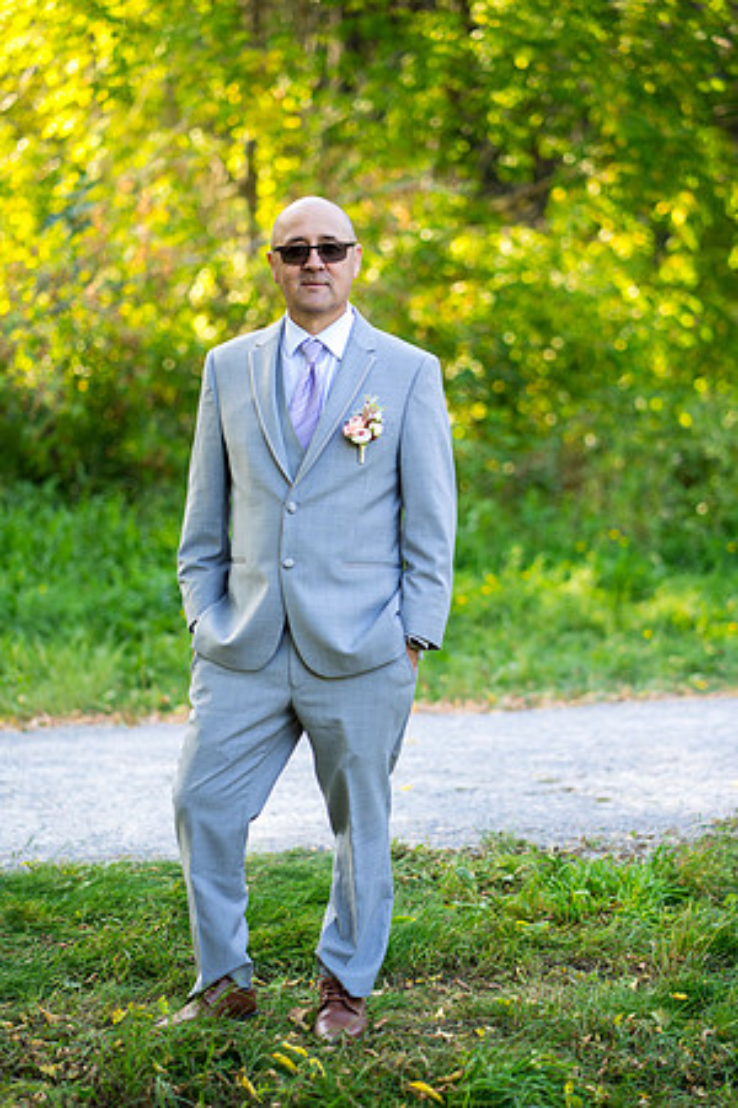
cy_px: 554
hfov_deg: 16.1
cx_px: 369
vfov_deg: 23.9
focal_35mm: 85
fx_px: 2614
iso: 250
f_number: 2.2
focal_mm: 85
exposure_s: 1/400
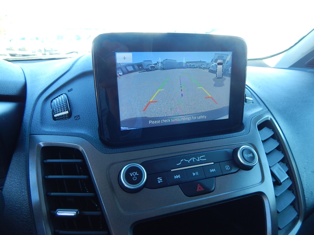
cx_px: 157
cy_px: 118
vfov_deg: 61.1
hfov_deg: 76.4
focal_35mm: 22
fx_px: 200
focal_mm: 4
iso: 125
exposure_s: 1/100
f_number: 3
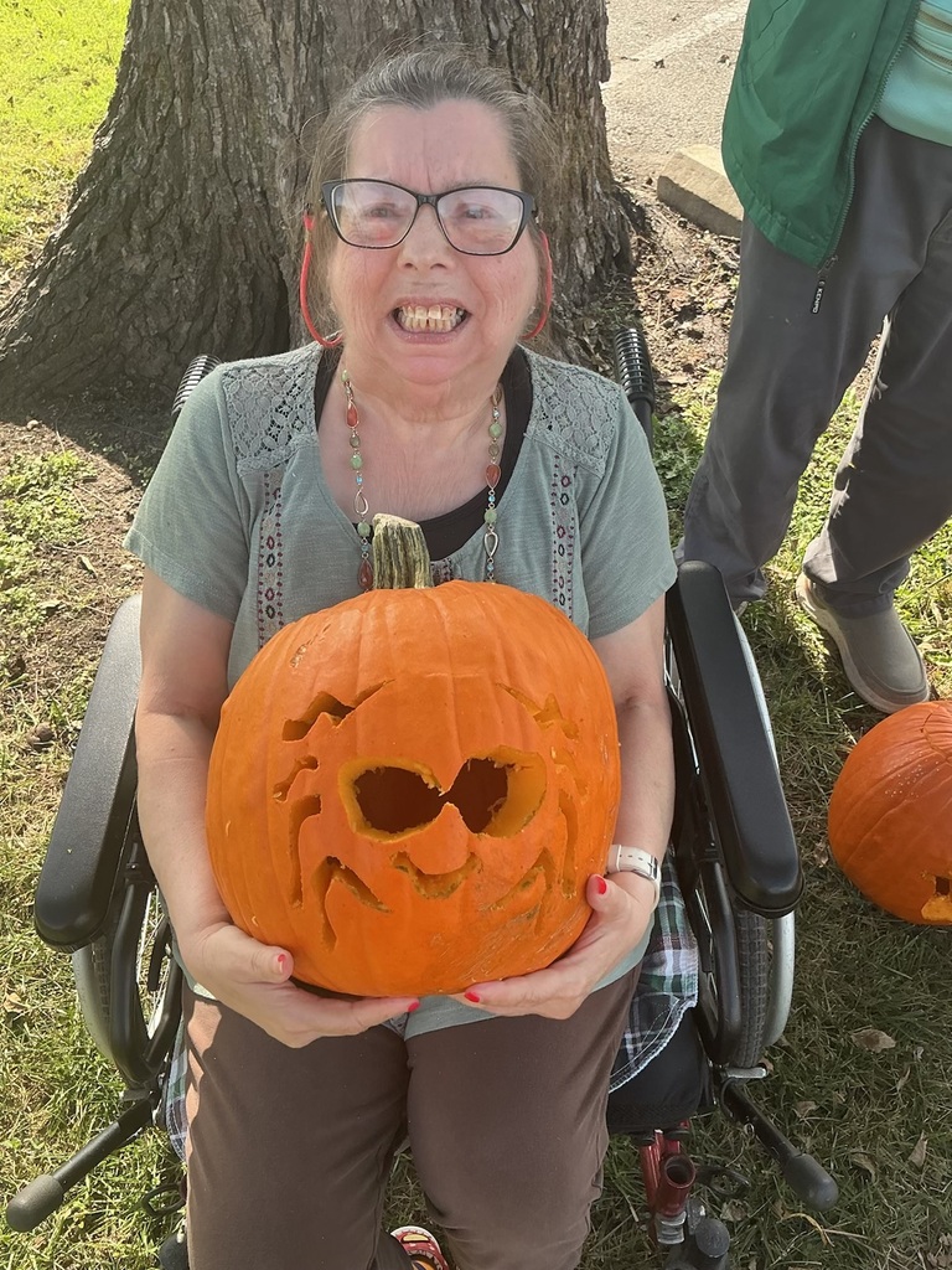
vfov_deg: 61.7
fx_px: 1063
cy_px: 635
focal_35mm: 29
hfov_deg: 48.2
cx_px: 476
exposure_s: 1/346
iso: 25
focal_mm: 3
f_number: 1.8
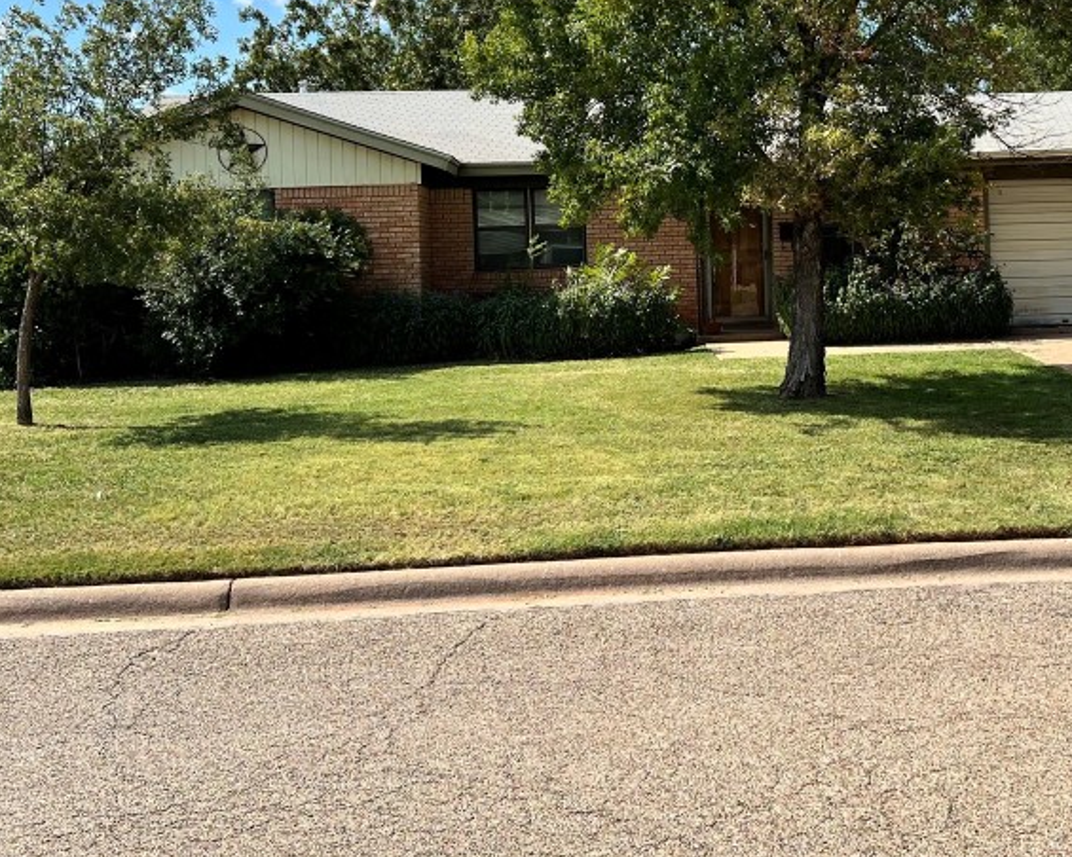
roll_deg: +2.1
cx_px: 725
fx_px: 1459
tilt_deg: -1.4
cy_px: 243
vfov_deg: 32.3
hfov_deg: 39.8
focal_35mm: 46
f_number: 1.5
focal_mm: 5.7
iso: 50
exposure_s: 1/4444
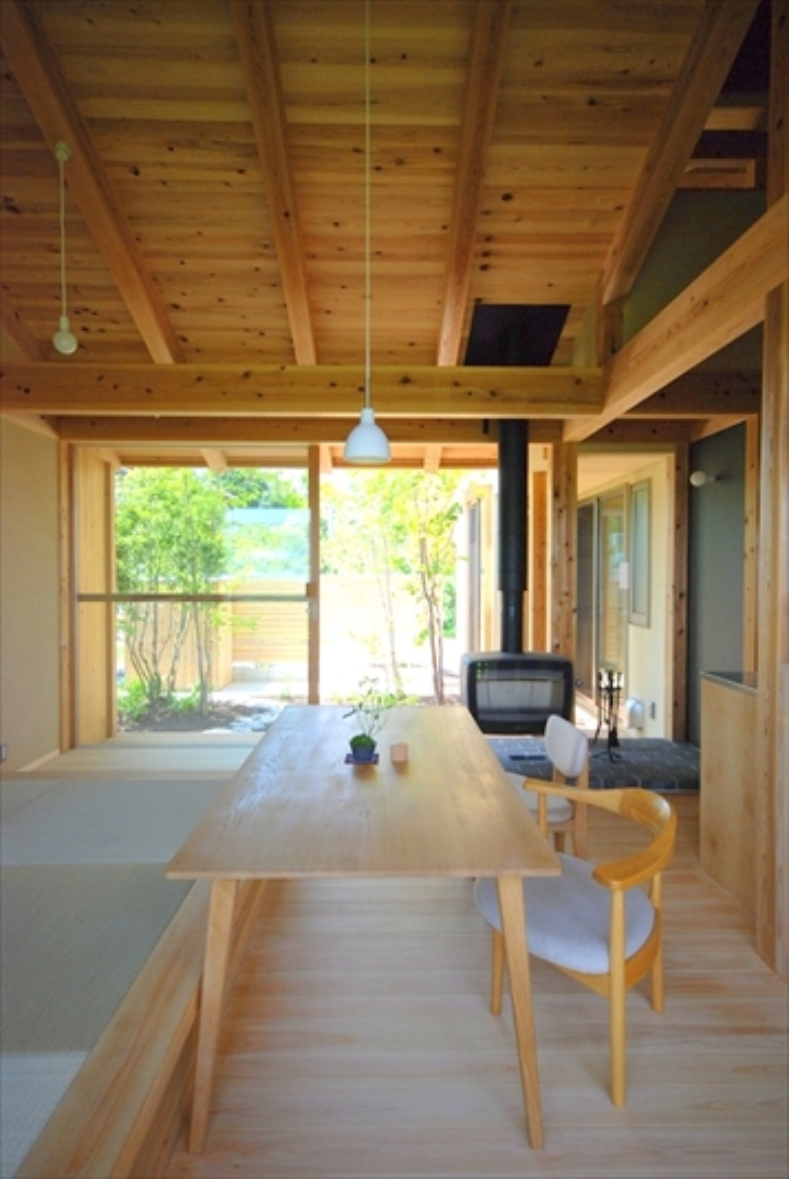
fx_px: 689
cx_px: 394
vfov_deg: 81.1
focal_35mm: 21
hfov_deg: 59.6
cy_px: 590
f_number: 5
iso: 500
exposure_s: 1/250
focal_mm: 14
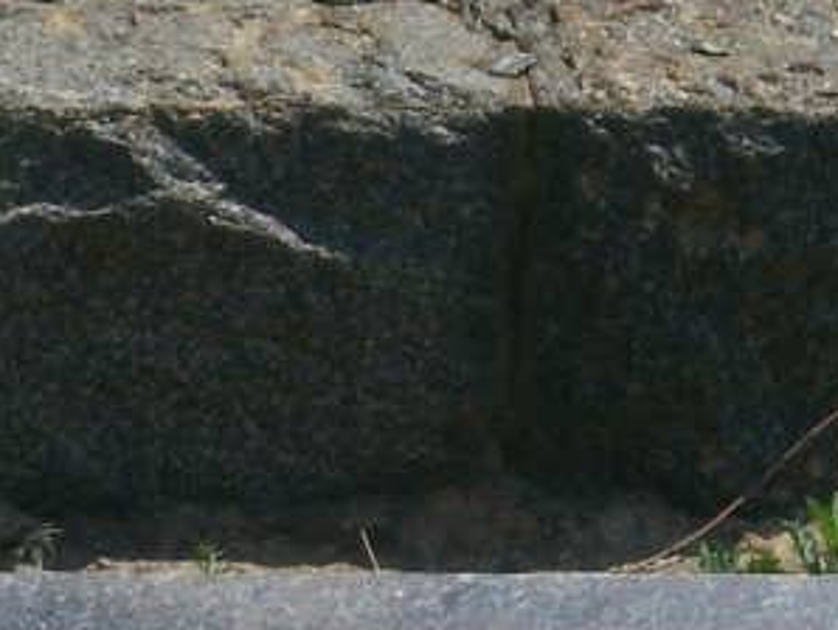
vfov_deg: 5.0
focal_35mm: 294
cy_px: 1246
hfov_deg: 6.7
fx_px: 7123
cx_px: 65
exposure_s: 1/320
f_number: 8
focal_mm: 12.2
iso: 64
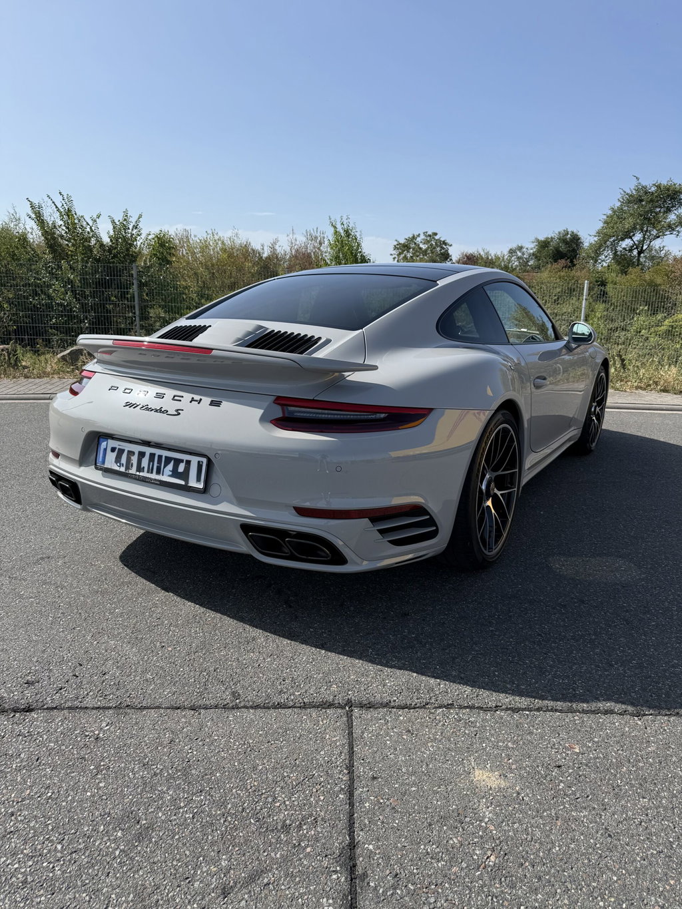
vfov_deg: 71.6
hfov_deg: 56.8
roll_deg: -2.1
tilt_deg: -13.4
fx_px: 630
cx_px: 341
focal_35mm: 24
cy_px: 454
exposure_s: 1/4167
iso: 80
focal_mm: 6.76
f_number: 1.78
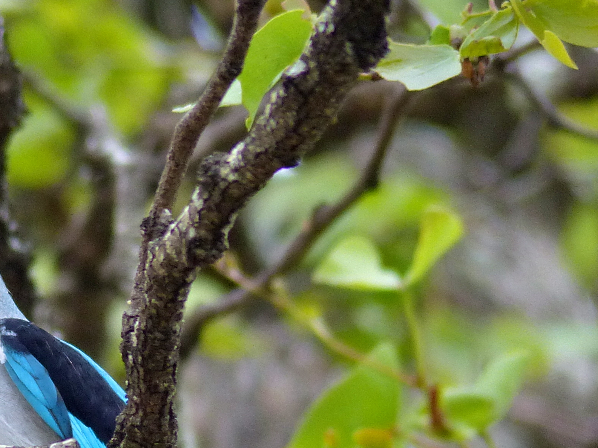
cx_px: 13
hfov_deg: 1.3
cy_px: 414
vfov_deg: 1.0
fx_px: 26141
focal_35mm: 1513
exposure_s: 1/125
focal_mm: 108
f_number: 2.8
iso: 200
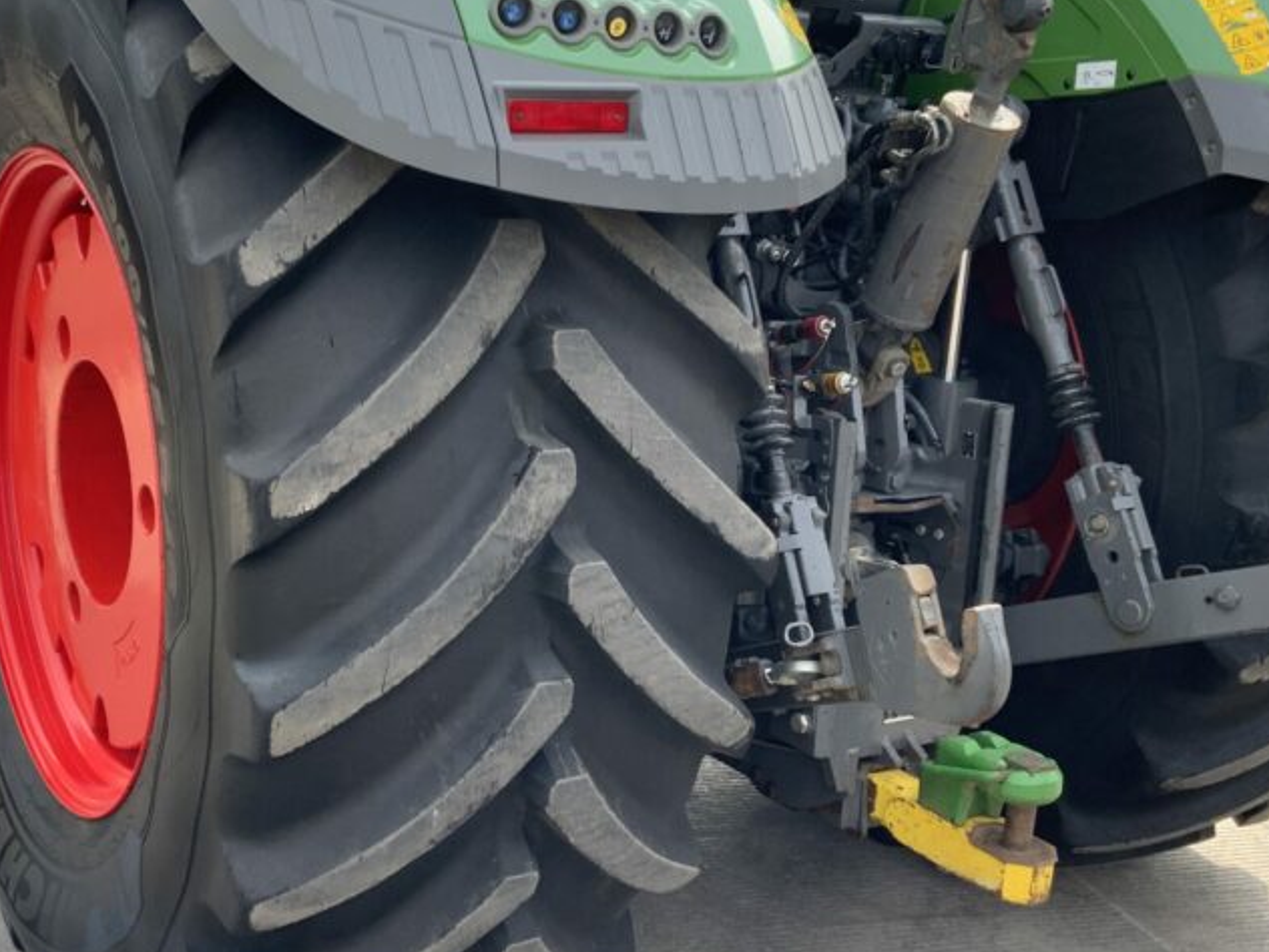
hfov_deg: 40.3
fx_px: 1723
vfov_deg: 30.9
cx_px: 528
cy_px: 524
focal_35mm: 47
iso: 16
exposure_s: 1/292
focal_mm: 3
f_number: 1.8
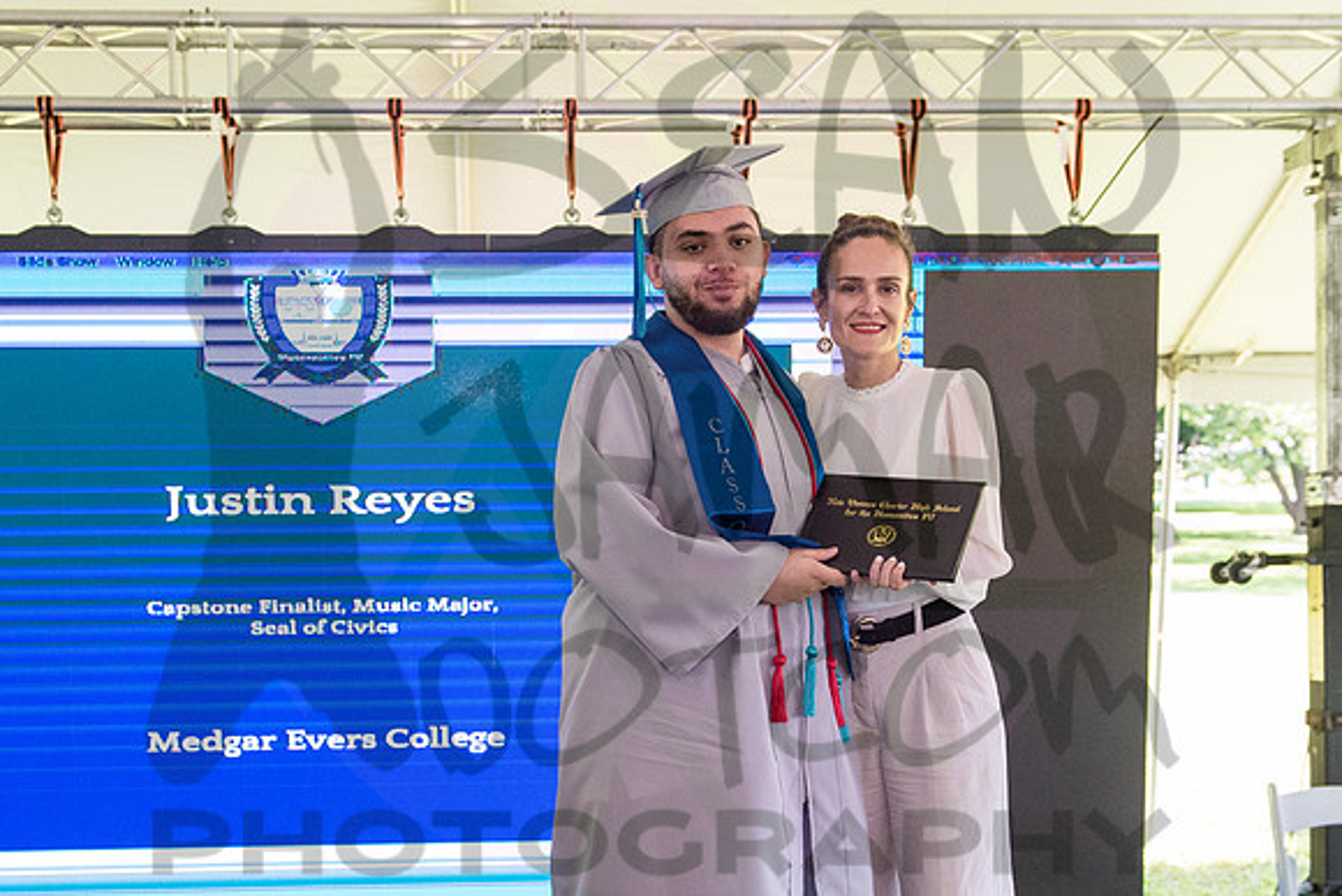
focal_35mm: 49
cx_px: 584
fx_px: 1817
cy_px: 658
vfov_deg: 27.3
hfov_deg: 40.5
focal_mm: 32
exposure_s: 1/800
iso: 2500
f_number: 4
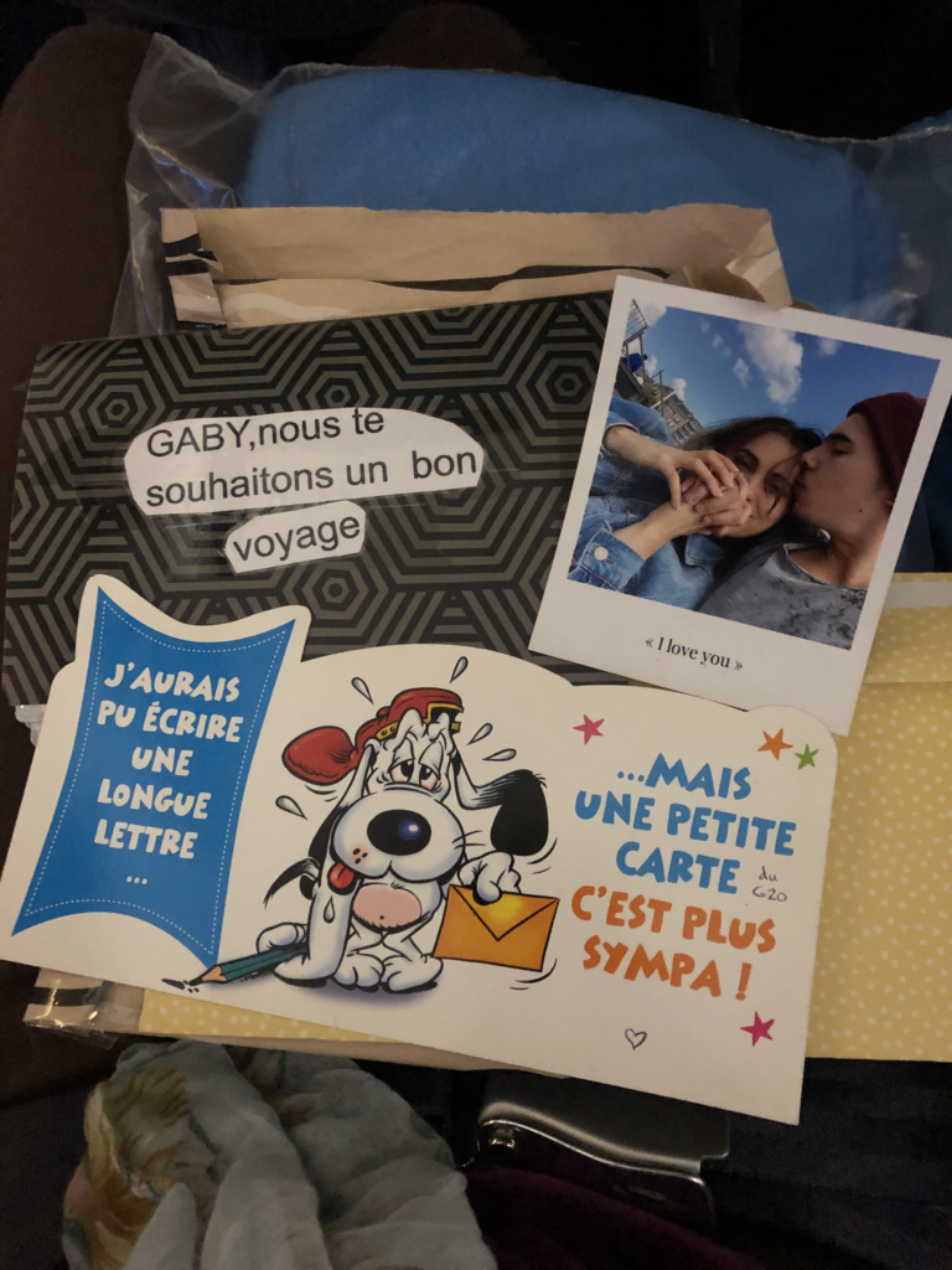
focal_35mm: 28
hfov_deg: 49.7
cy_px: 635
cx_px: 476
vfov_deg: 63.4
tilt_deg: -75.8
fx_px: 1027
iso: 100
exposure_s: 1/4
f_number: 1.8
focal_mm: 3.99
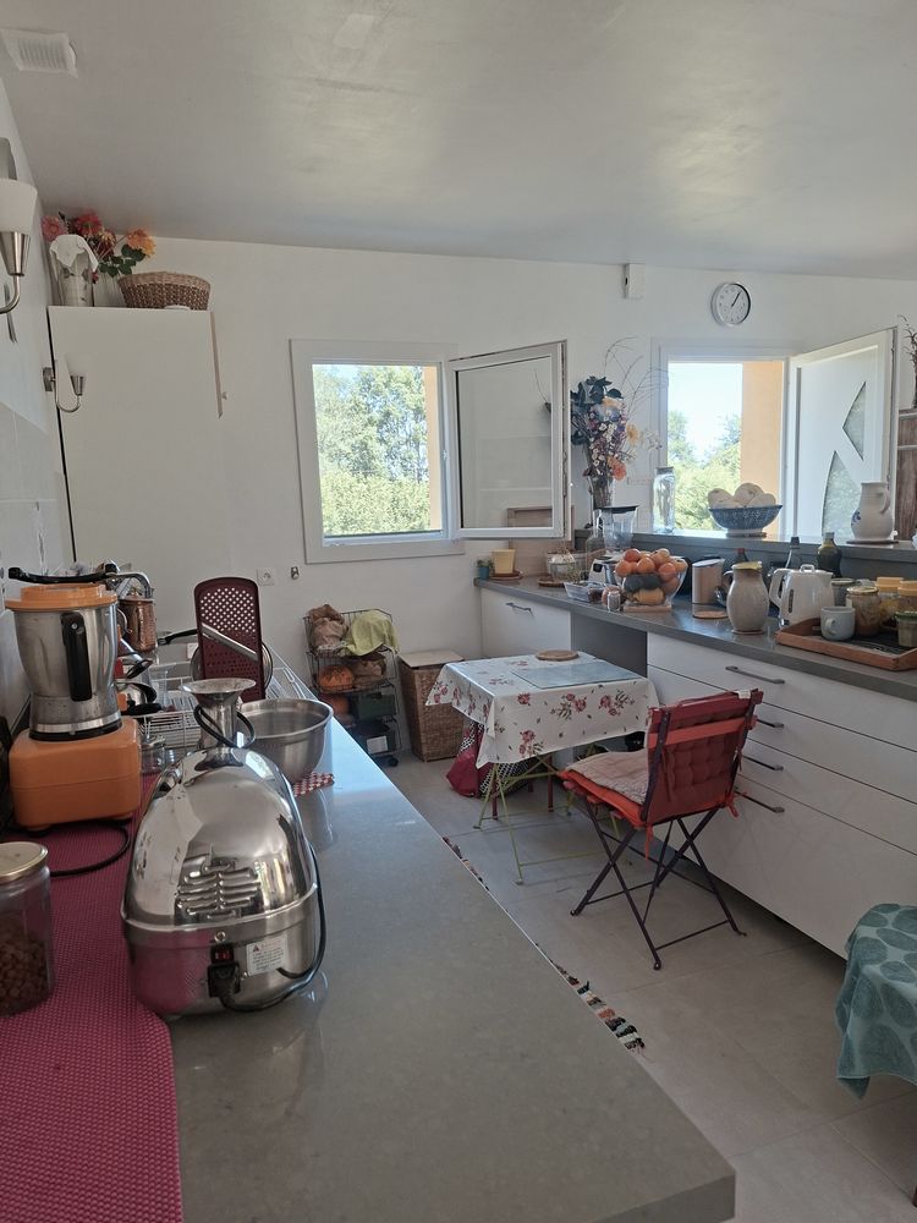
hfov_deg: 58.9
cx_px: 458
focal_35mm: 23
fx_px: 812
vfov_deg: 73.9
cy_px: 612
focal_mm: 5.54
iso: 64
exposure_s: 1/120
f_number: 1.8
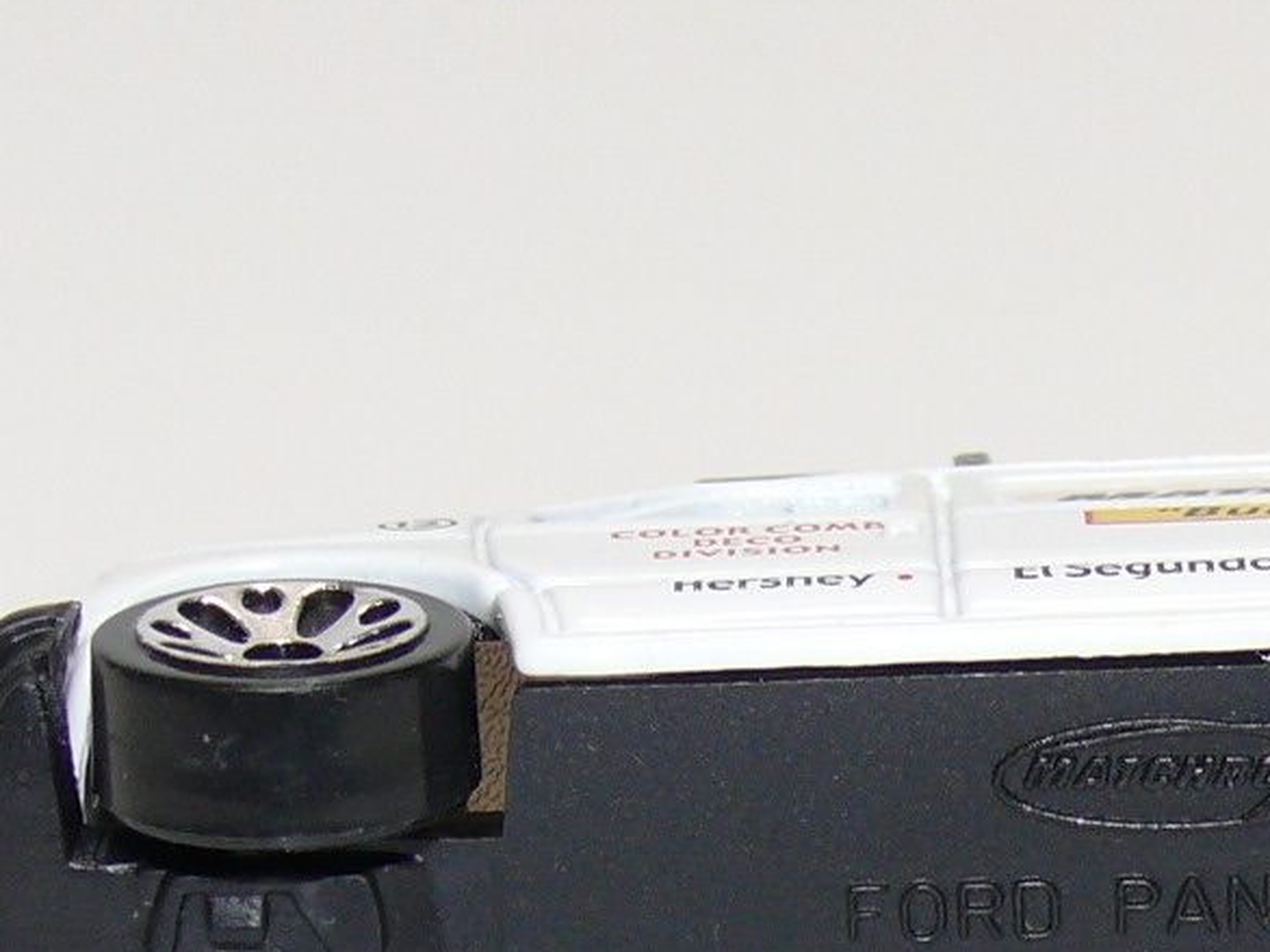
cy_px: 820
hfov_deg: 7.4
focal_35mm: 265
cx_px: 1352
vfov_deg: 5.6
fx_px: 9718
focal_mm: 13
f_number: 4
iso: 100
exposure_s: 1/30
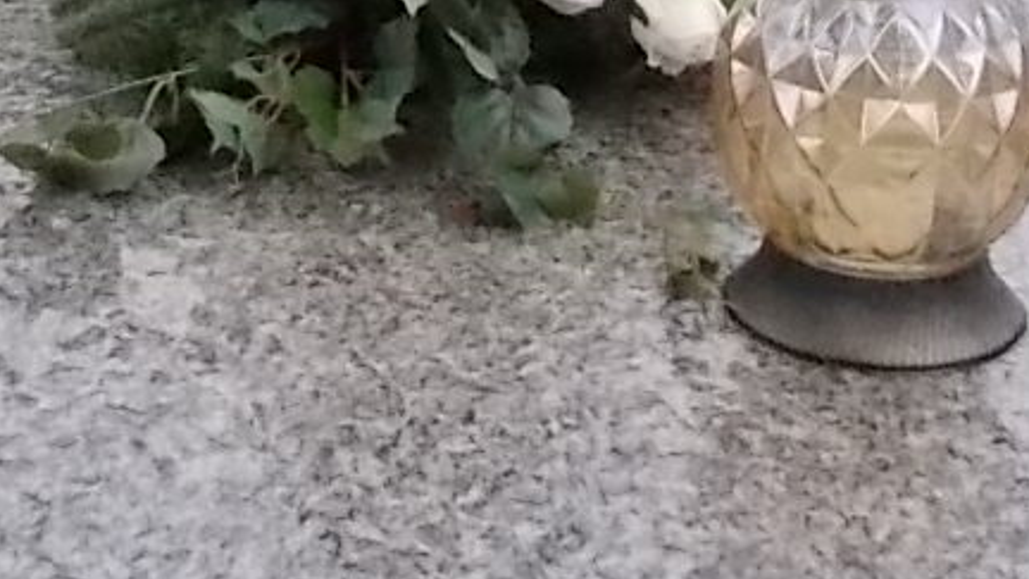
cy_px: -403
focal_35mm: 105
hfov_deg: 20.3
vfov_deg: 10.9
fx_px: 2865
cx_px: 300
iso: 400
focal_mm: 4.6
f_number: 3.2
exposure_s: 1/320
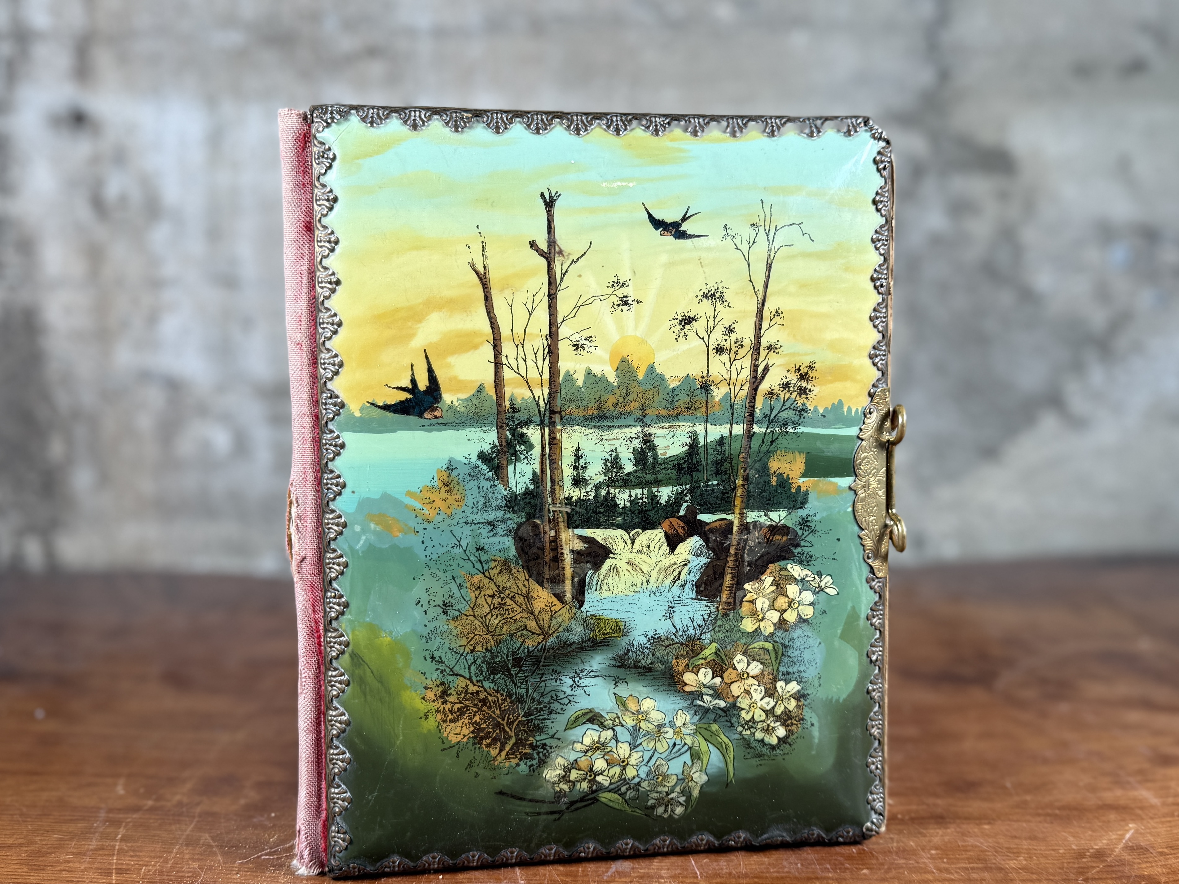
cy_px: 442
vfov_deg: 56.8
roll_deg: +0.4
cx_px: 590
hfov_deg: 71.6
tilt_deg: -5.6
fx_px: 817
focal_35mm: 24
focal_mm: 6.76
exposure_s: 1/120
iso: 64
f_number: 1.78
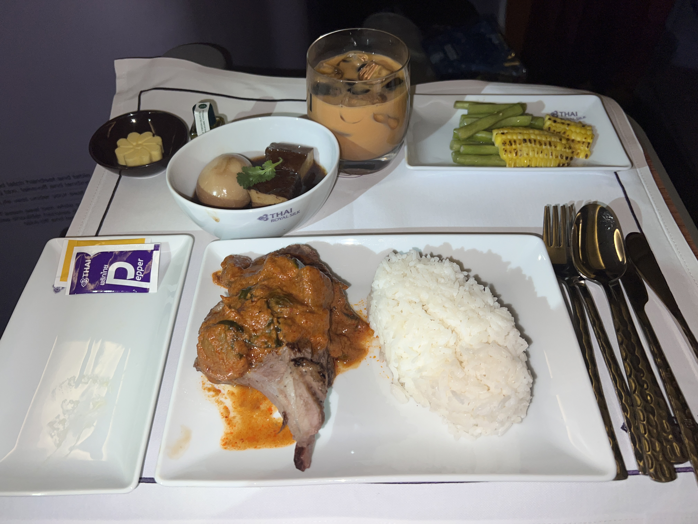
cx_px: 349
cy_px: 262
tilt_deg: -51.2
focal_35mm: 26
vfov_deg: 53.1
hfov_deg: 67.3
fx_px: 524
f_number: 1.5
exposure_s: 1/75
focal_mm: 5.7
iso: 32
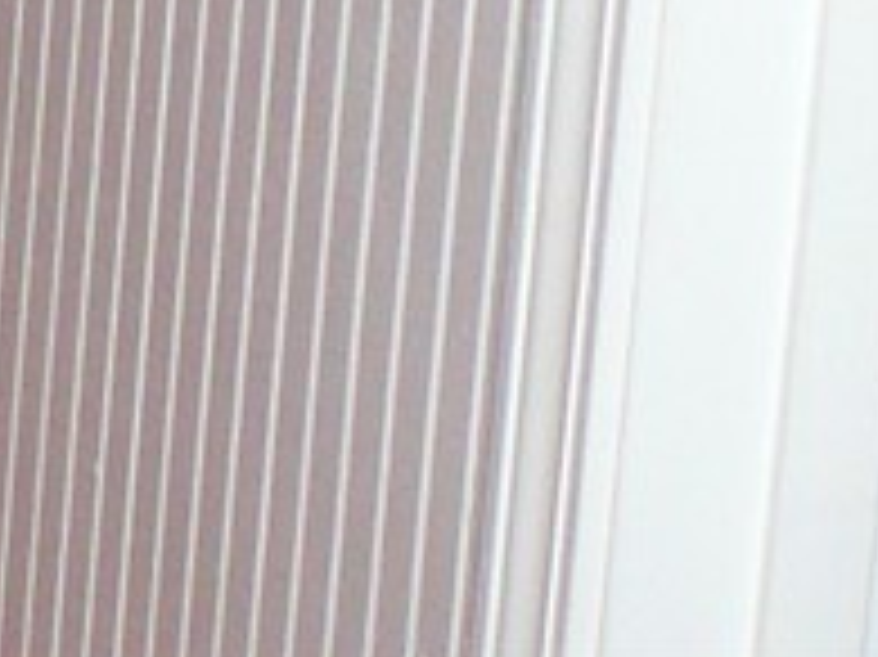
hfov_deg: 7.4
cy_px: -1058
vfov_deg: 5.7
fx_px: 6261
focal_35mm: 247
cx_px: -1333
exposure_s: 1/30
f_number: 3.3
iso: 320
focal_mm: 7
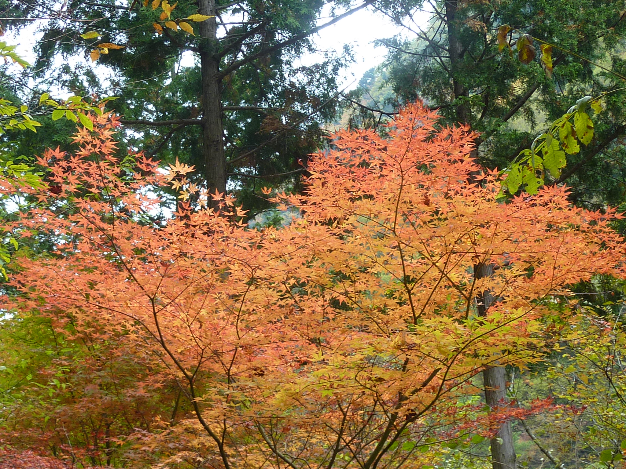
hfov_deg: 27.4
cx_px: 313
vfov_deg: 20.7
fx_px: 1284
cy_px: 234
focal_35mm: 71
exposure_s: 1/50
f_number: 3.6
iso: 80
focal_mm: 6.5
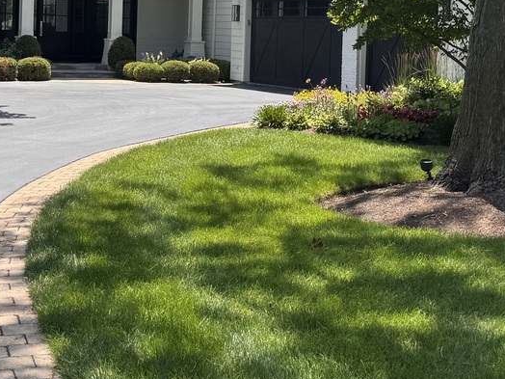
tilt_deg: -1.0
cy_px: 48
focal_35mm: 66
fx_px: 963
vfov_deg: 21.8
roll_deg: -2.1
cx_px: 238
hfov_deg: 29.4
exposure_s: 1/2331
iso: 80
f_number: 1.78
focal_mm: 6.76
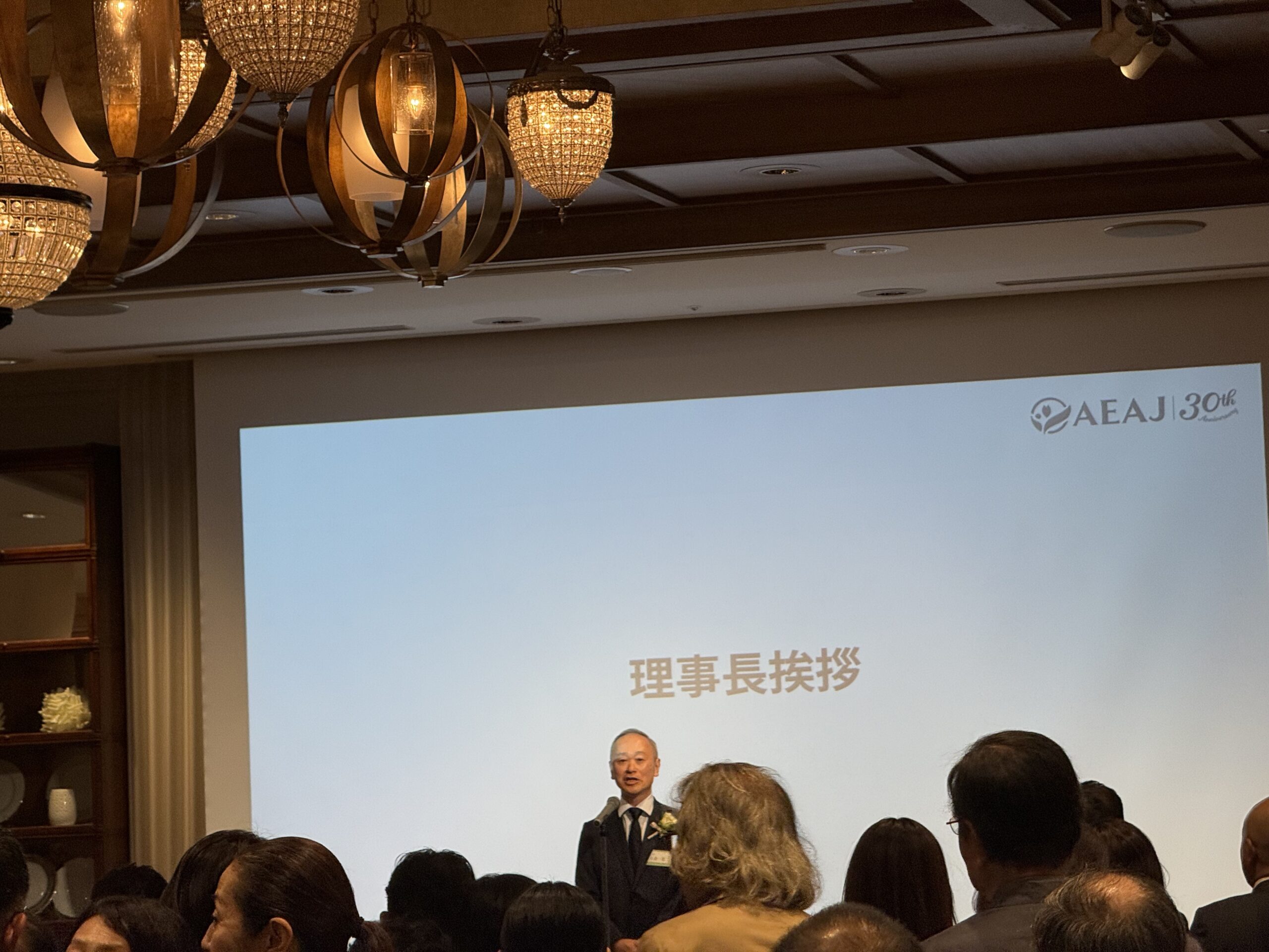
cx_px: 634
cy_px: 476
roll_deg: +2.4
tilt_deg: +4.4
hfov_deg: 16.4
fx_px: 4399
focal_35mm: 120
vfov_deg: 12.3
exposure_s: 1/100
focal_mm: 15.66
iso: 80
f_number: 2.8
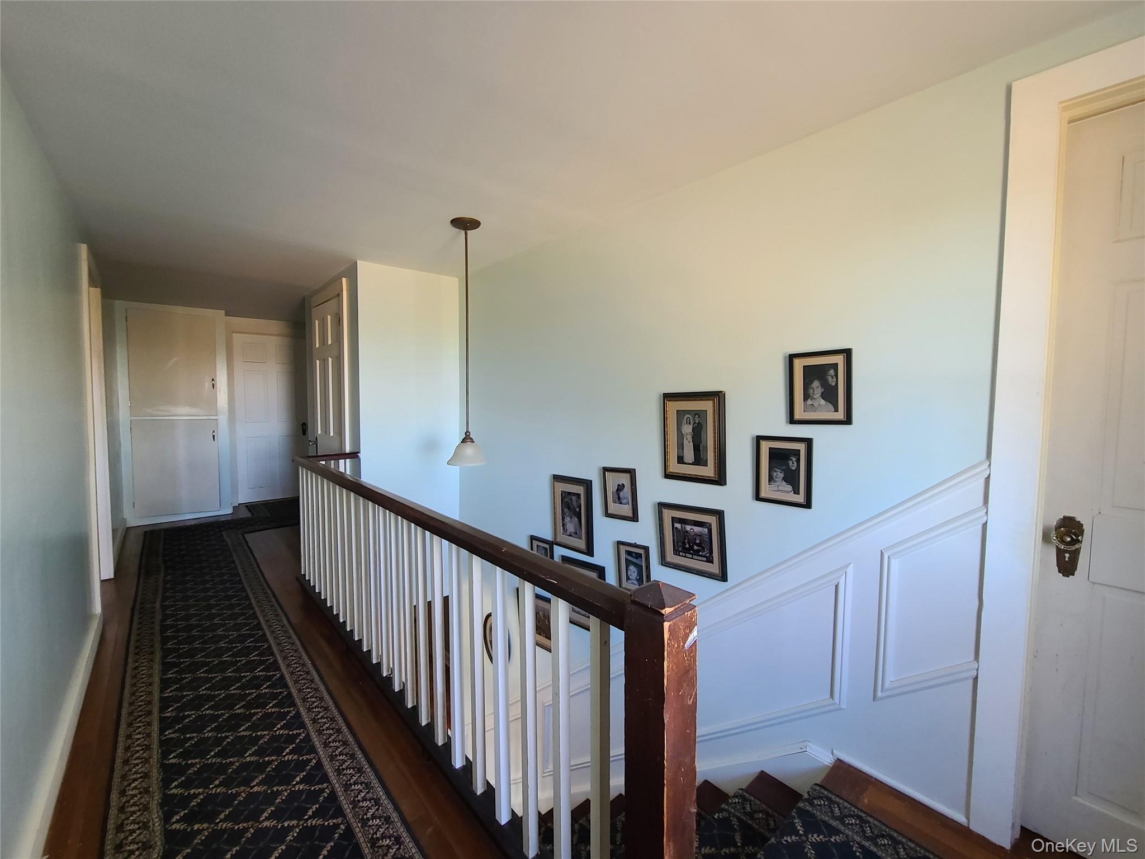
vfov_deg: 89.9
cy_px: 430
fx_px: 430
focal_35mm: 13
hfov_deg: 106.2
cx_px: 572
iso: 320
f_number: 2.2
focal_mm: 2.2
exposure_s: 1/40
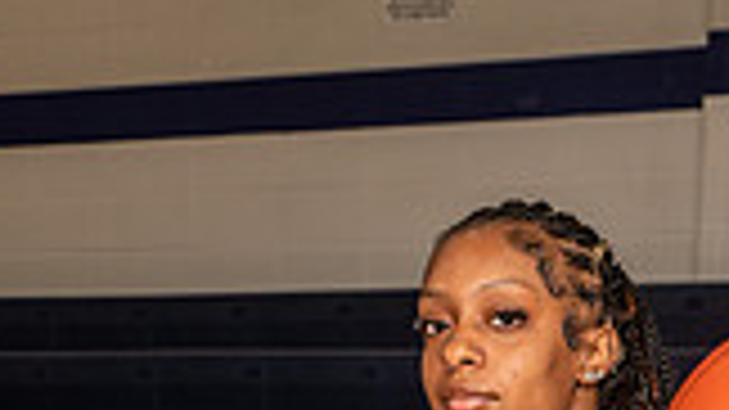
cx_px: 576
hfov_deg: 16.6
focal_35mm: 128
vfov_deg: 8.7
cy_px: 928
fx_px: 2473
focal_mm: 44
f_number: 7.1
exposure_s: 1/320
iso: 400
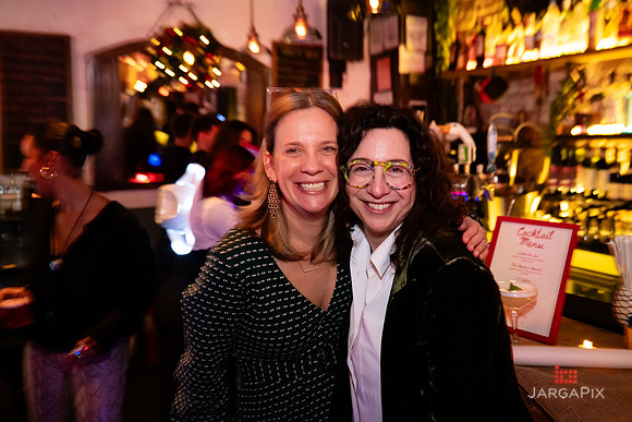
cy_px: 200
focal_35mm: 30
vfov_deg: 43.4
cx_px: 333
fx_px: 530
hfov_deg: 61.6
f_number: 2.8
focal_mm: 28.5
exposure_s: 1/25
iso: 3200
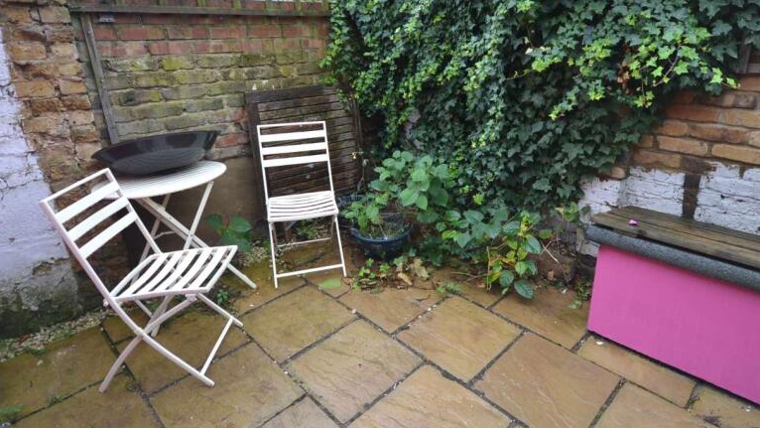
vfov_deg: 53.2
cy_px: 171
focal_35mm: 21
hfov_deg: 83.3
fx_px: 423
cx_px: 436
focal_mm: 10
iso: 450
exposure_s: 1/60
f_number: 4
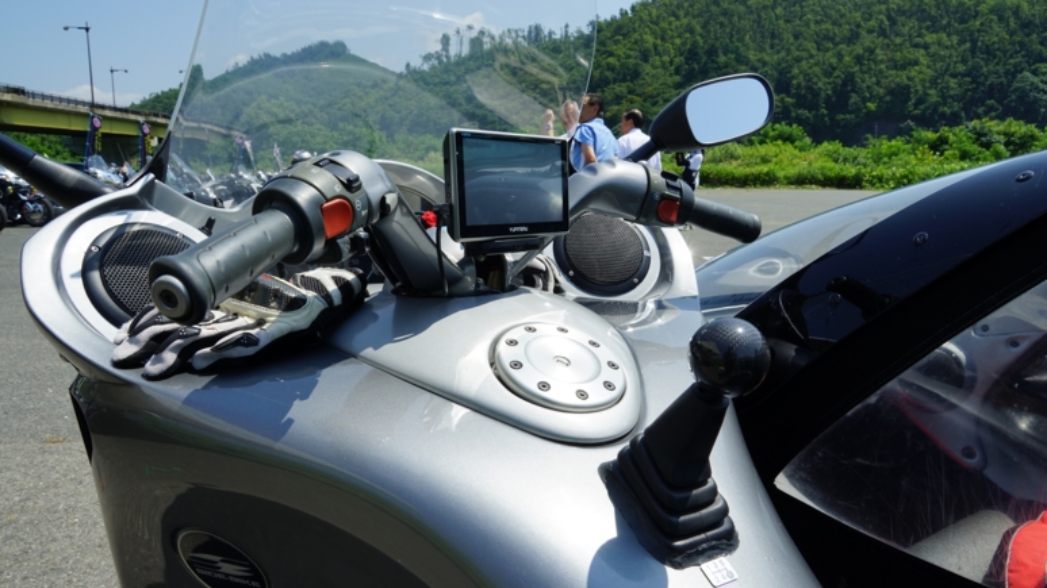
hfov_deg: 71.9
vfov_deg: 44.4
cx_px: 513
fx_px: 722
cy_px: 288
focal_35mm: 26
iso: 100
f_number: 13
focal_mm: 24
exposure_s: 1/90
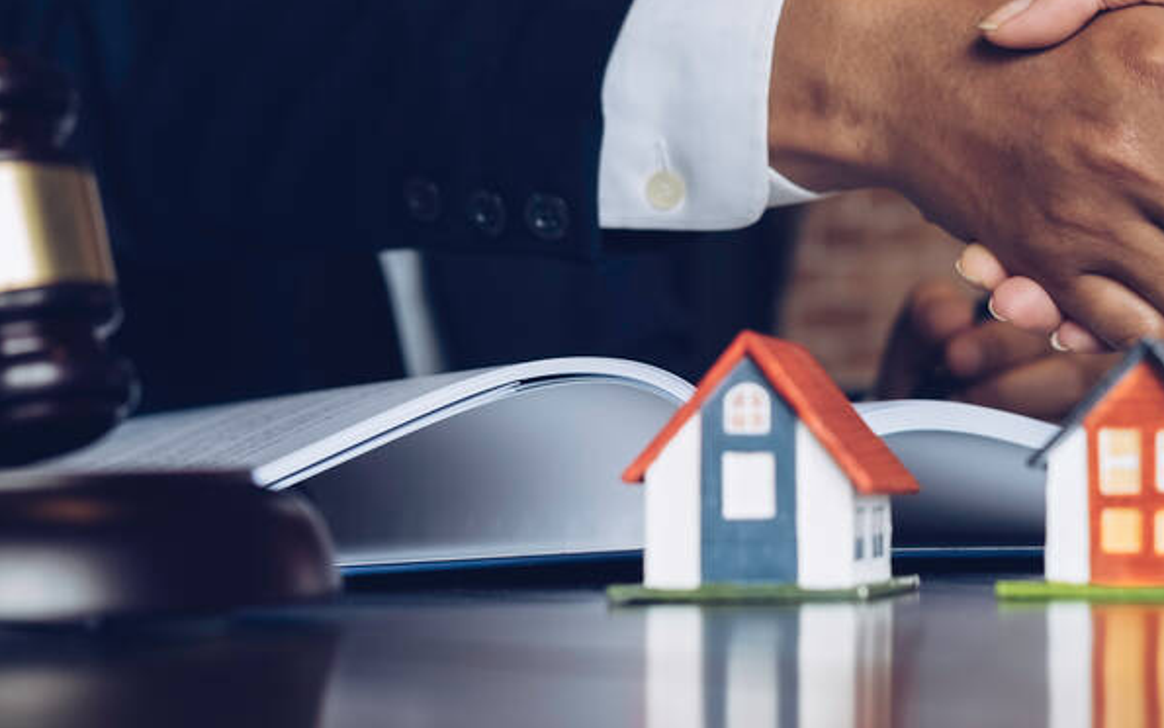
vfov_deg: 14.1
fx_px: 2950
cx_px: 919
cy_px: 318
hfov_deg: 22.0
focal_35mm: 93
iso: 200
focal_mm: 35
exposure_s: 1/125
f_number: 3.2
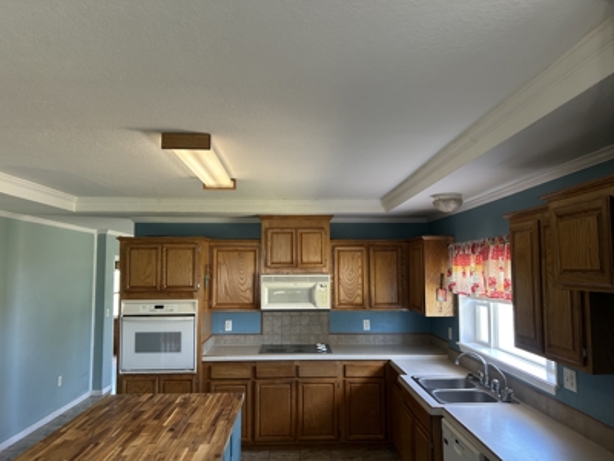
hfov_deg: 67.3
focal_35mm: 26
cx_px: 307
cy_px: 230
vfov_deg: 53.1
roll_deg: +0.2
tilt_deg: +3.2
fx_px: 461
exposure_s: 1/120
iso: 125
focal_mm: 5.7
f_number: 1.5
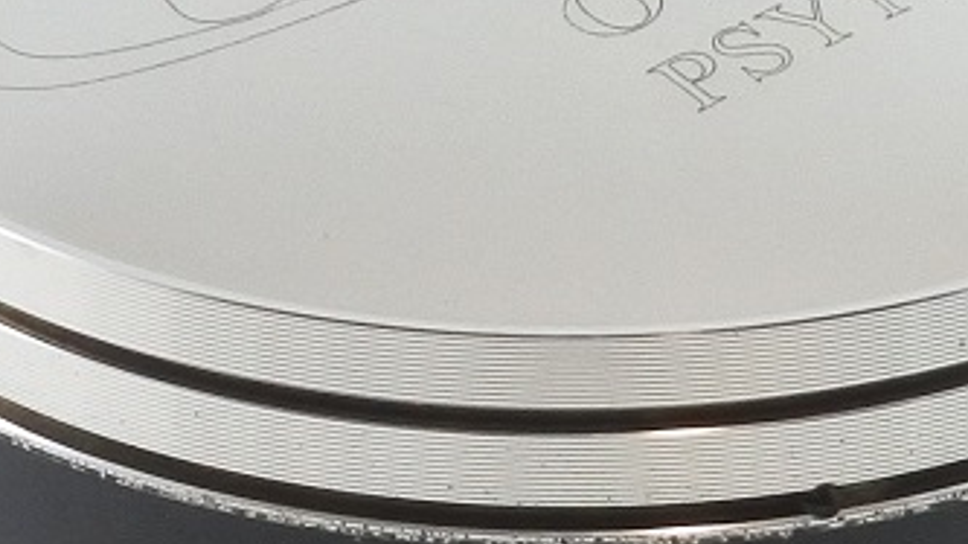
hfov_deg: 8.0
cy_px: 624
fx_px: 6902
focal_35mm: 269
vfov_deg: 4.5
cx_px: 574
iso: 500
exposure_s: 1/125
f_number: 4.5
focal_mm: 19.3
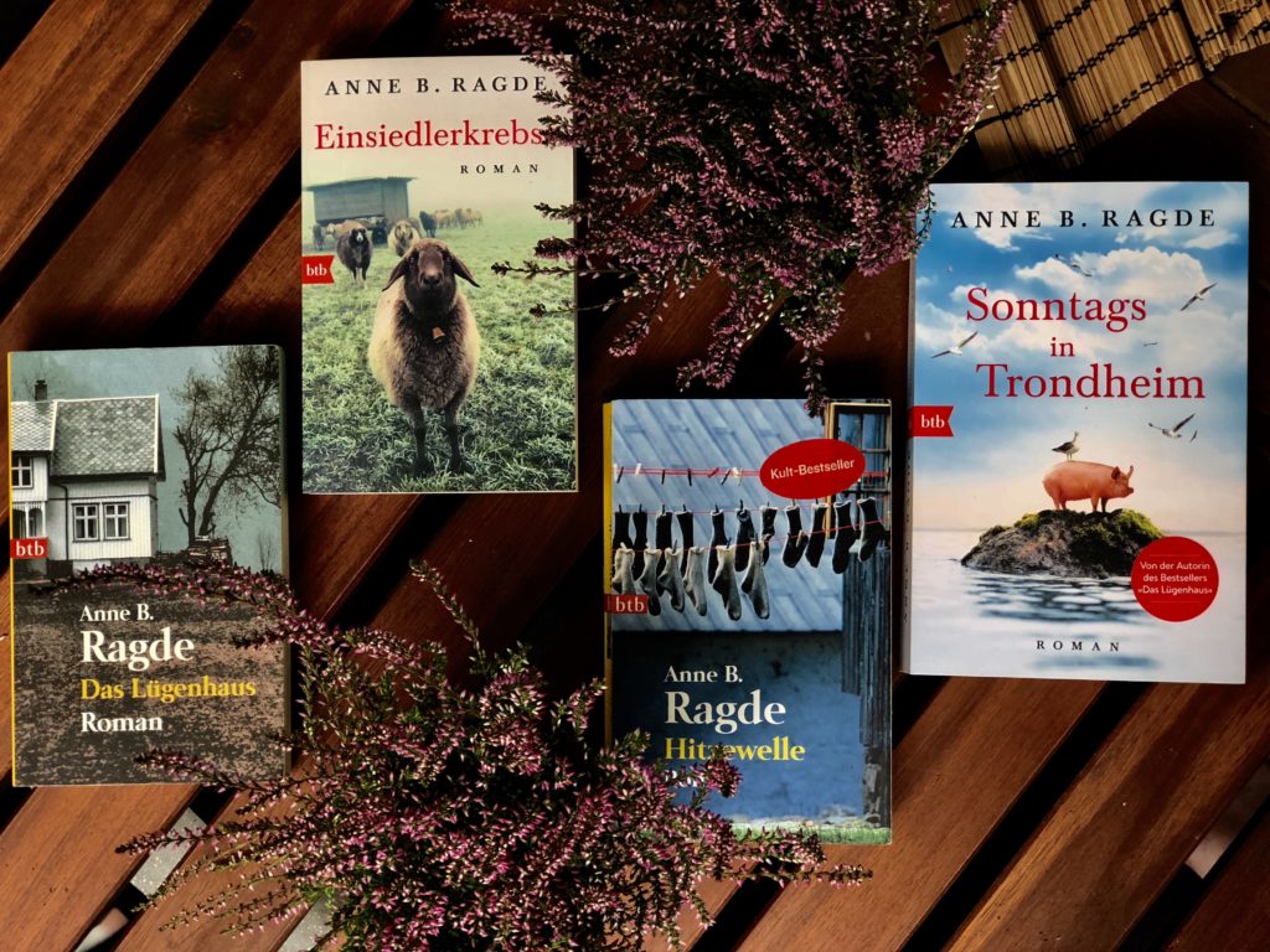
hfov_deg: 33.8
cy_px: 476
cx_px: 635
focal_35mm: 57
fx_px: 2091
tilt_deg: -85.7
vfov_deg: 25.7
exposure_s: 1/50
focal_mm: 6.6
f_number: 2.8
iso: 25
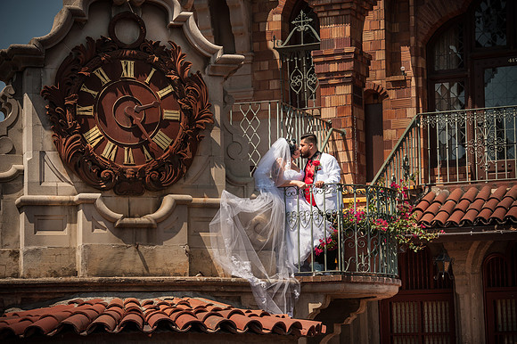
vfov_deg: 11.3
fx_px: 1743
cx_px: 258
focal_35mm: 121
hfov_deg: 16.9
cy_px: 171
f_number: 10
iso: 250
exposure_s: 1/400
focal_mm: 120
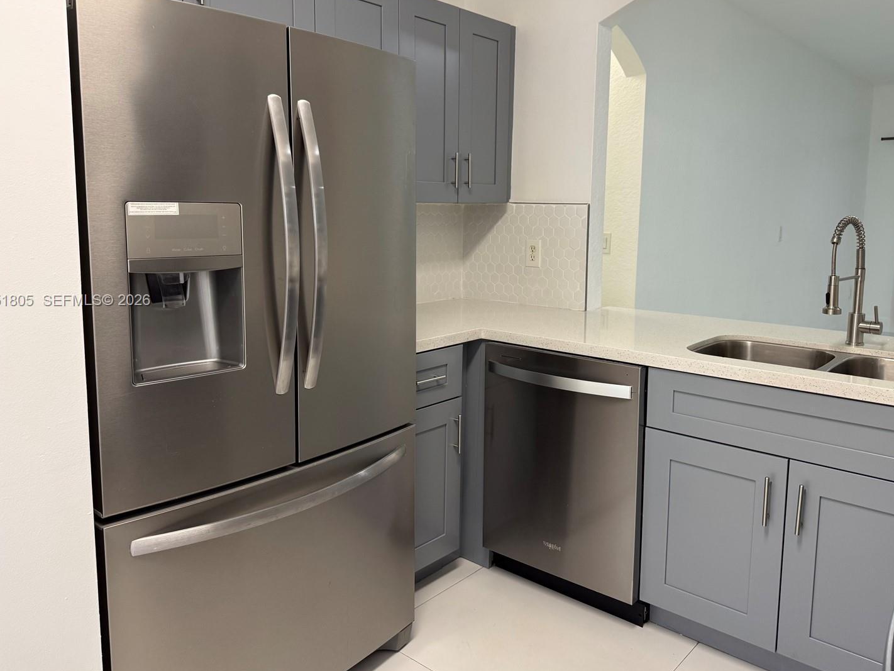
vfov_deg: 51.3
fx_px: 697
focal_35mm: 27
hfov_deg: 65.3
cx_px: 458
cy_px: 301
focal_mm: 6.76
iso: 125
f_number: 1.78
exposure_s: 1/120
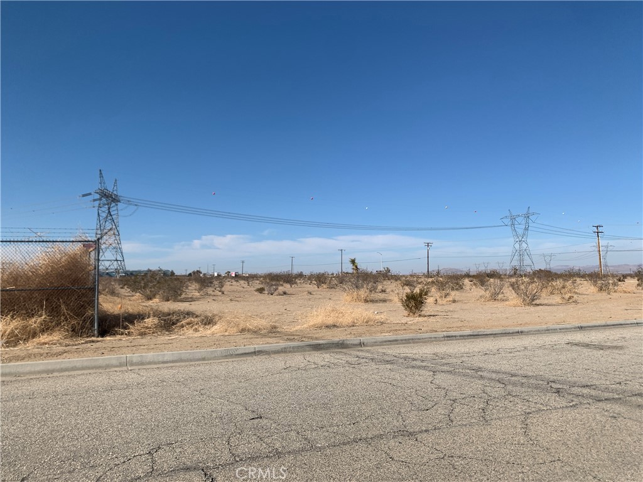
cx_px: 322
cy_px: 241
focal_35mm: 26
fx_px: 483
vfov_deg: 53.1
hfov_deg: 67.3
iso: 25
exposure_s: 1/3788
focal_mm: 4.25
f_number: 1.8
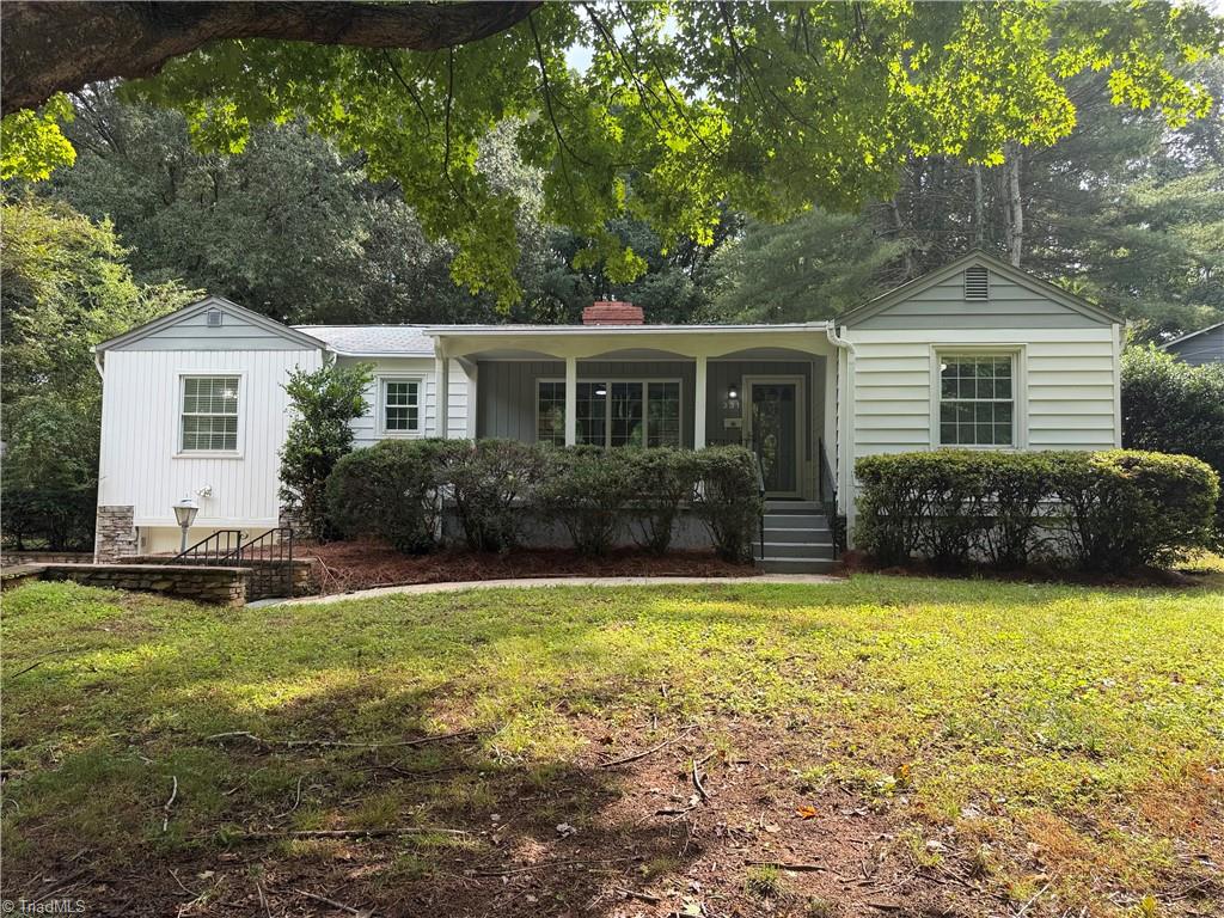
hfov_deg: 71.6
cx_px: 612
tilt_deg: +3.4
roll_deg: +0.0
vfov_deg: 56.8
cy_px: 459
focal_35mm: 24
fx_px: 849
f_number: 1.78
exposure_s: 1/849
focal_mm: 6.76
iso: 80
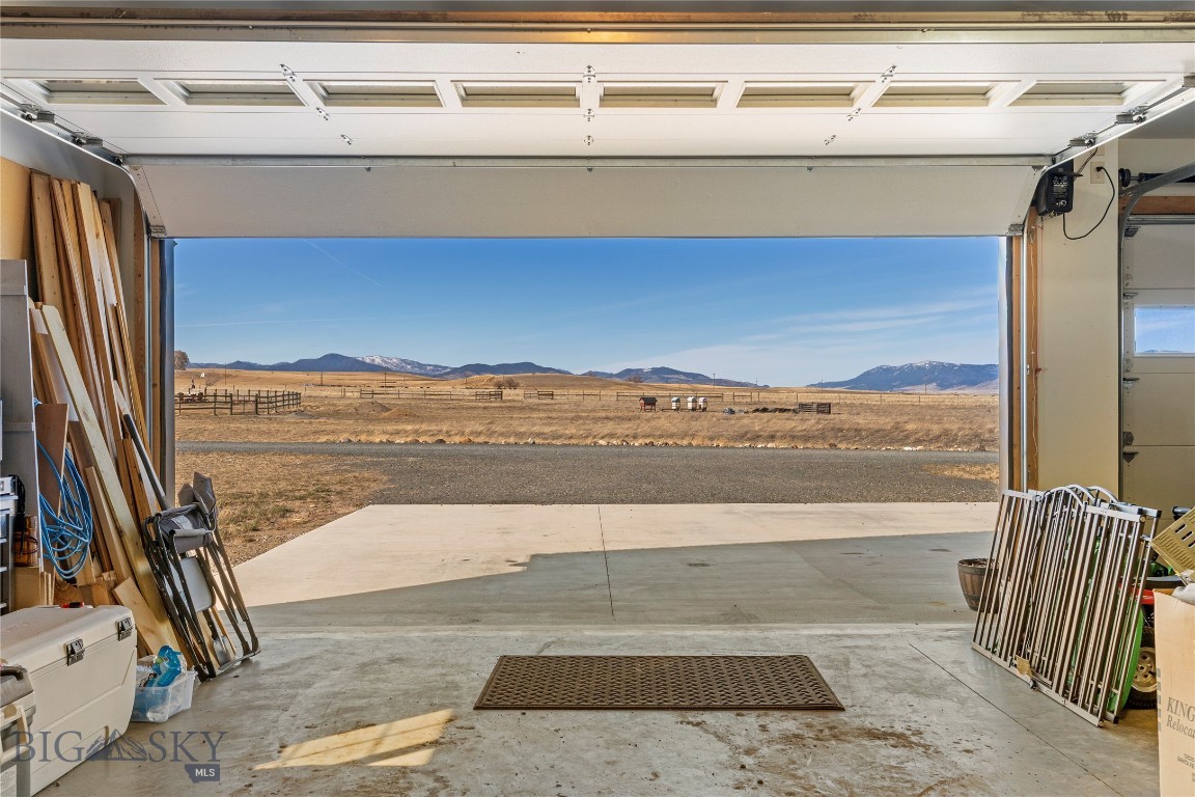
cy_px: 398
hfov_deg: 60.3
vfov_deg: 42.3
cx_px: 598
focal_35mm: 31
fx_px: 1029
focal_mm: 31
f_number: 9
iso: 250
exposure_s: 1/30
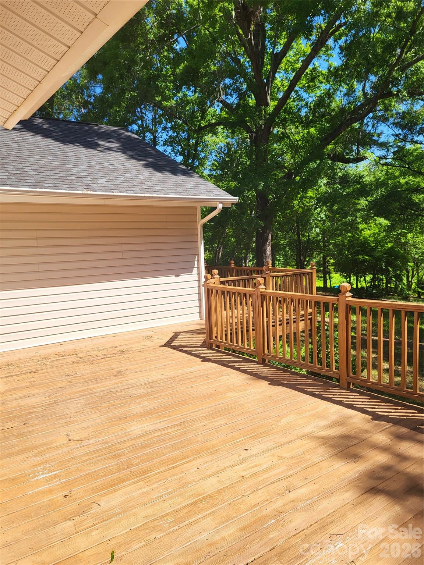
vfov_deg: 67.3
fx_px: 425
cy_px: 282
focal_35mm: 26
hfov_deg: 53.1
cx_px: 212
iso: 40
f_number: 1.8
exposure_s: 1/1533
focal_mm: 5.4
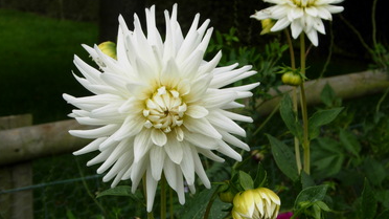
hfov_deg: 26.5
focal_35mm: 80
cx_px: 219
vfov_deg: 15.1
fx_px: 825
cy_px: 98
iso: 50
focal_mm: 12.9
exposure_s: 1/313
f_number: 5.5
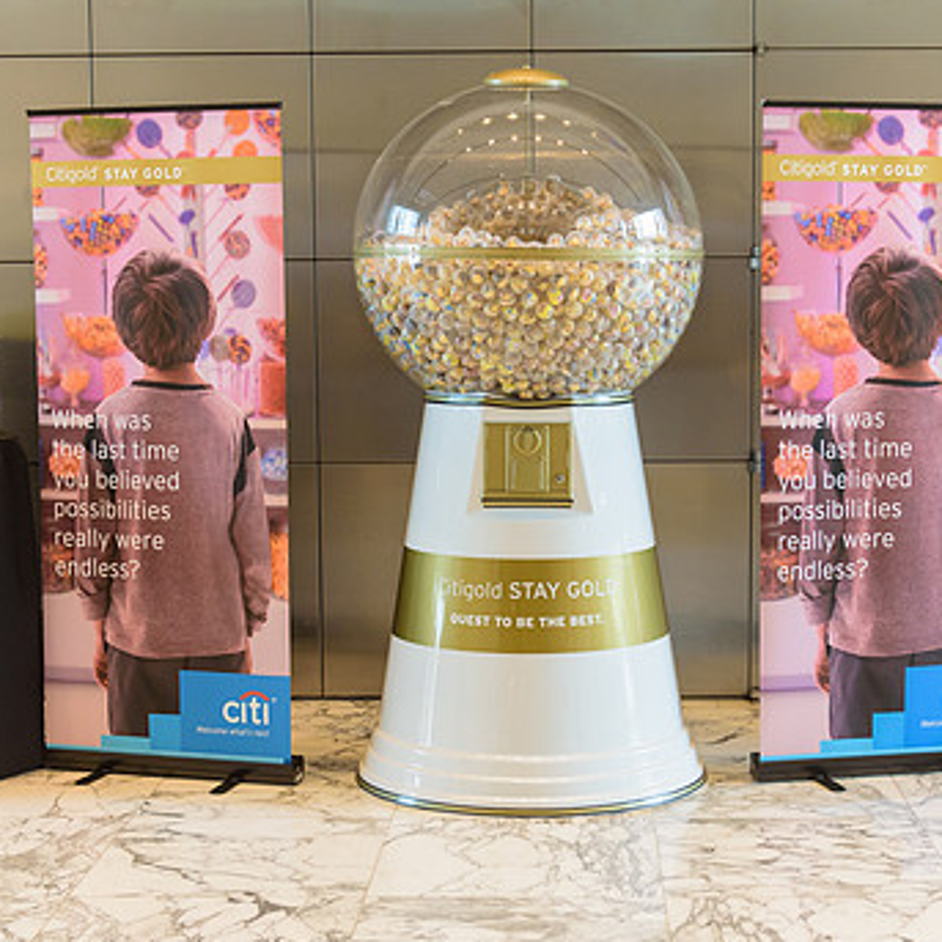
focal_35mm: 69
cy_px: 515
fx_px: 2124
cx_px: 538
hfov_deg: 25.0
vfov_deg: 25.0
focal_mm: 48
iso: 1600
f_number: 3.2
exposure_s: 1/125
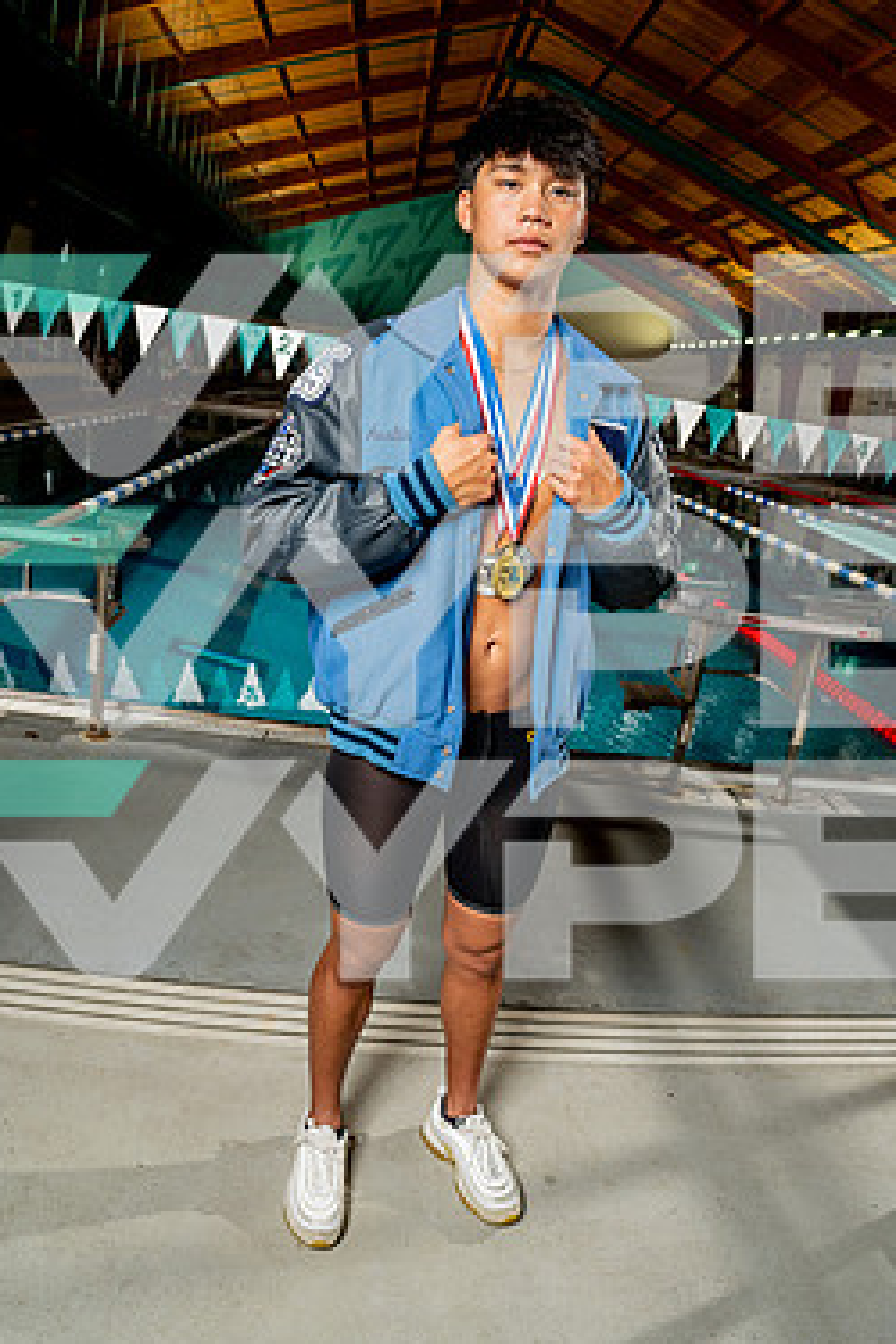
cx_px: 470
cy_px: 620
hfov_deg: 53.1
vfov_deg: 73.6
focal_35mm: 24
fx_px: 896
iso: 640
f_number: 5.6
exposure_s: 1/250
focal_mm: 20
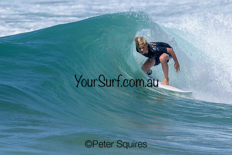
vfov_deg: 1.3
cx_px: 158
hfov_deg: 1.9
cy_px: 68
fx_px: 7005
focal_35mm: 1087
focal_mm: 800
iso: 640
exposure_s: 1/2000
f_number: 11
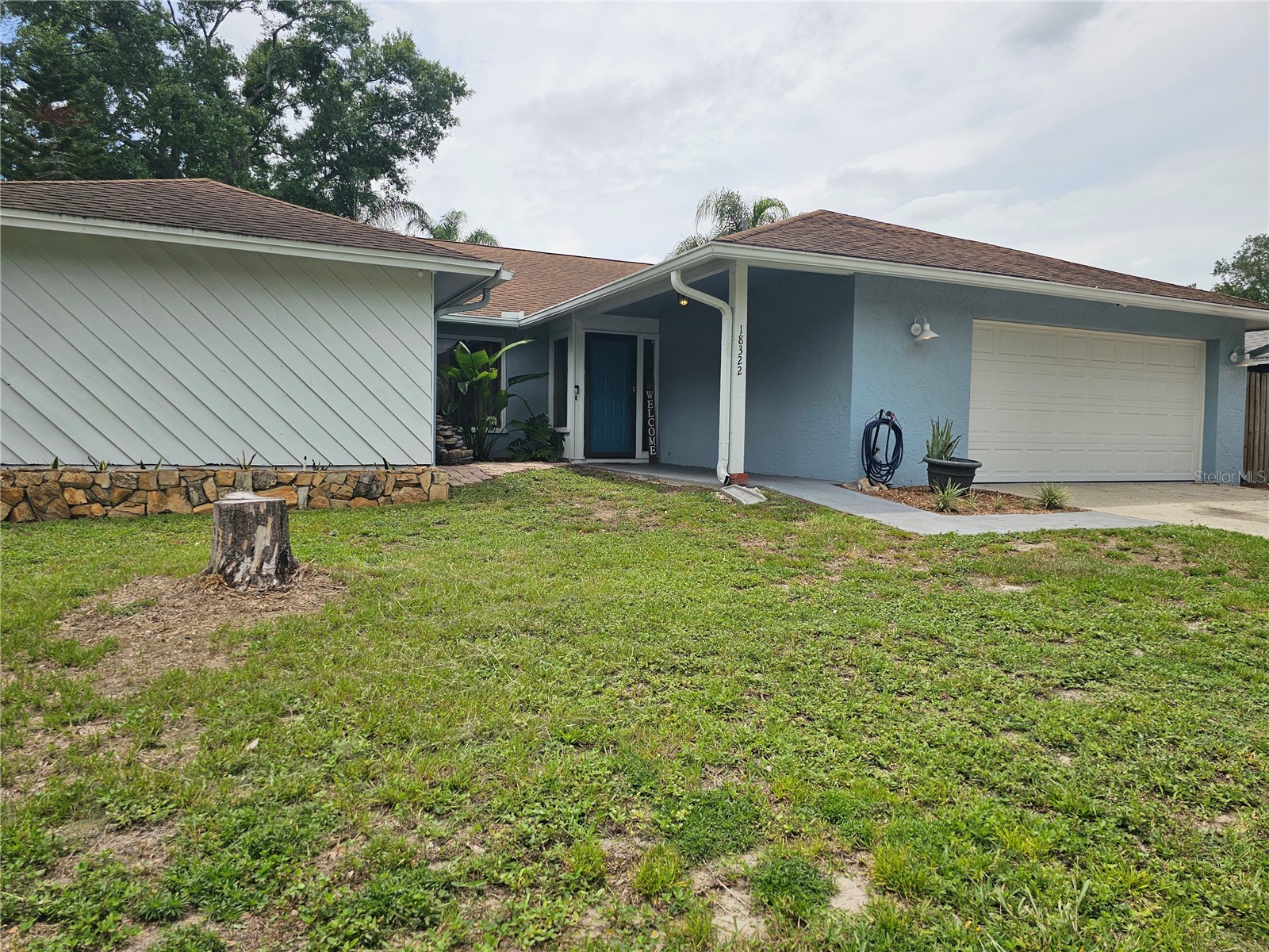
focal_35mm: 23
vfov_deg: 58.9
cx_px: 634
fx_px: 843
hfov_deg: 73.9
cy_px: 476
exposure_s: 1/1081
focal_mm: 6.3
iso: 10
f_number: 1.7
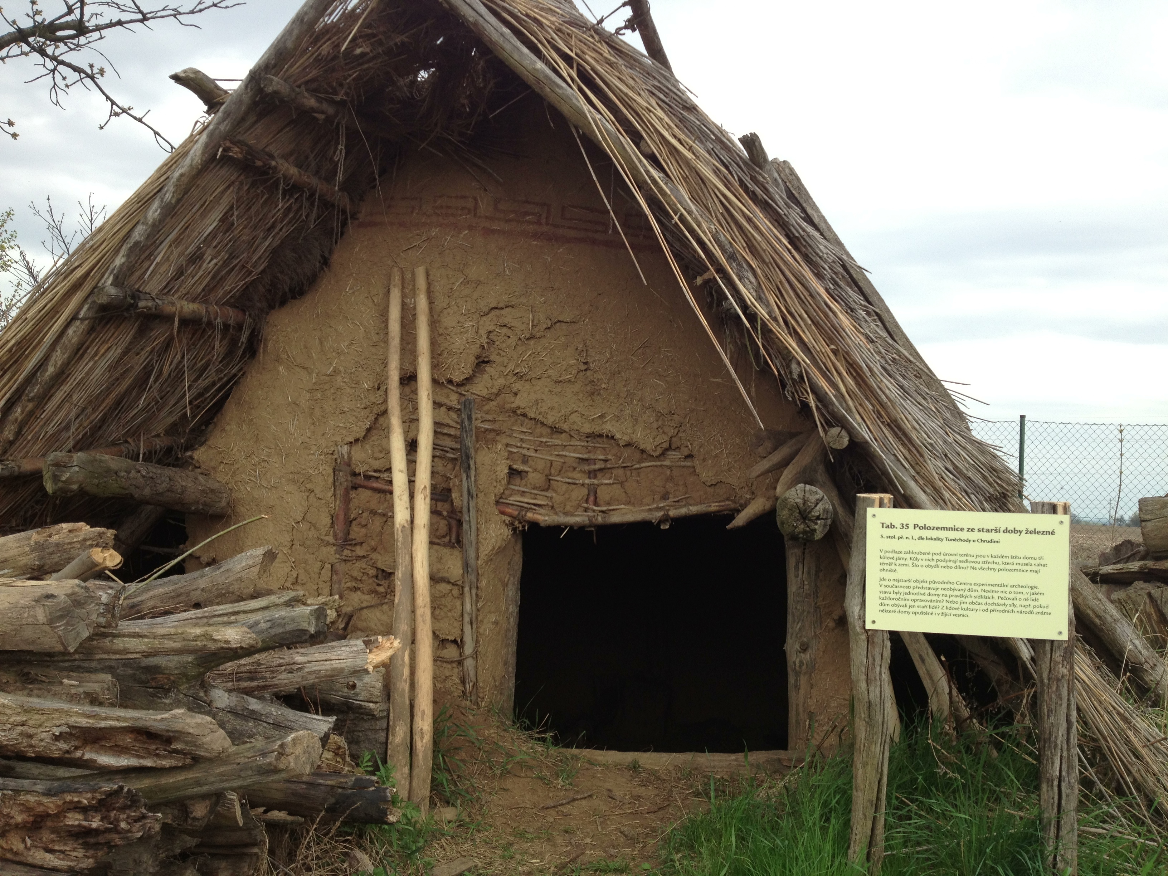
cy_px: 438
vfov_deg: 40.7
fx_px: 1181
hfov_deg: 52.6
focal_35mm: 35
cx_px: 584
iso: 50
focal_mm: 4.28
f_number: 2.4
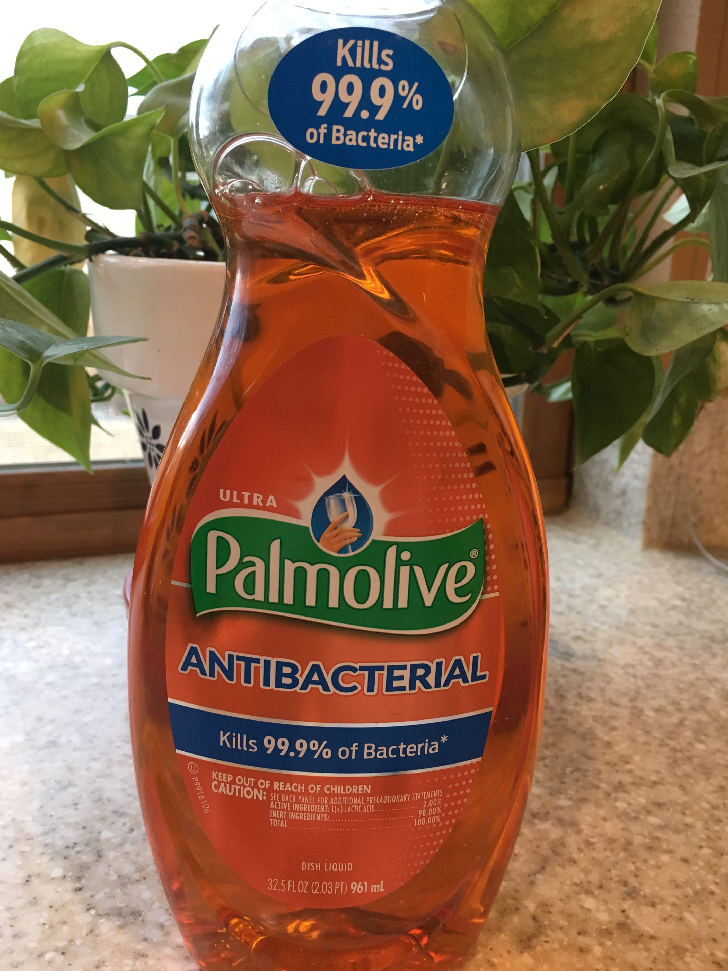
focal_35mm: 31
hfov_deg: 45.4
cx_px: 376
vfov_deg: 58.4
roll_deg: -2.3
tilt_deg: -15.6
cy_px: 486
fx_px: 869
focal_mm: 4.15
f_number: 2.2
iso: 100
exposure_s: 1/30
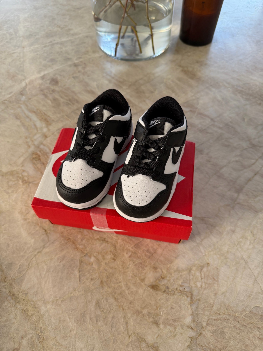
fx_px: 243
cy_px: 176
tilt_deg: -58.4
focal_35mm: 24
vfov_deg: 71.6
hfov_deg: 56.8
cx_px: 132
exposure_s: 1/121
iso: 160
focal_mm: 6.76
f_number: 1.78
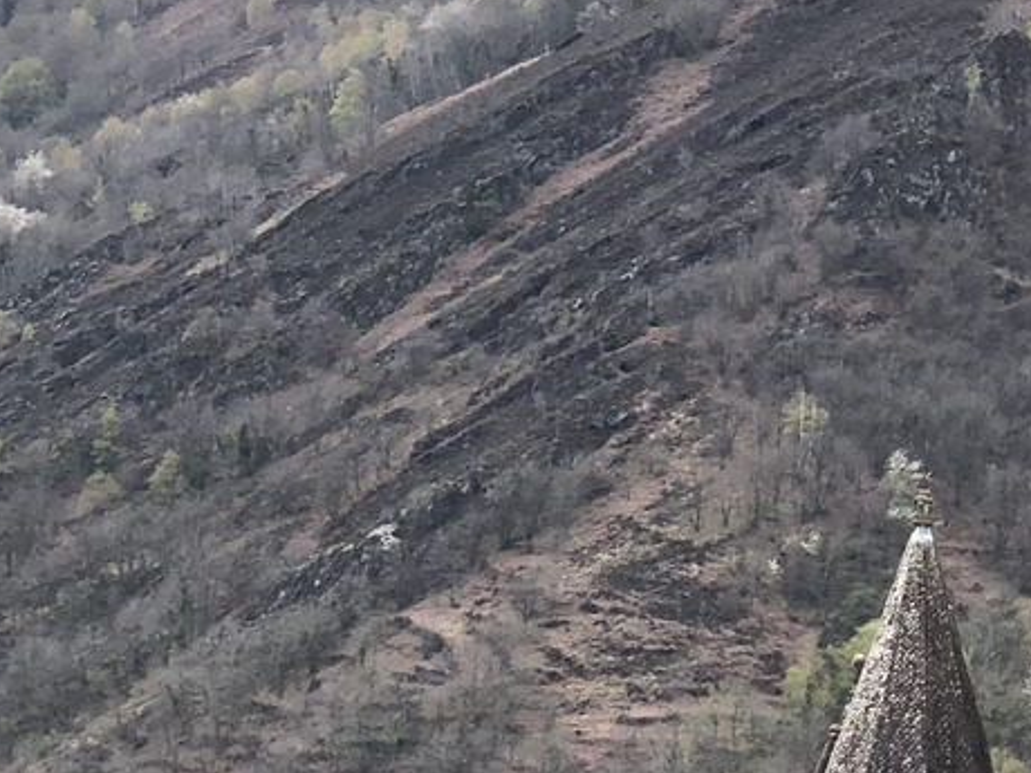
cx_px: 610
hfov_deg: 10.9
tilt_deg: -3.7
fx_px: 5391
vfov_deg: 8.1
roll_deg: -3.3
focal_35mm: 181
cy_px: 939
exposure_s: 1/137
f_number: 2.4
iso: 16
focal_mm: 6
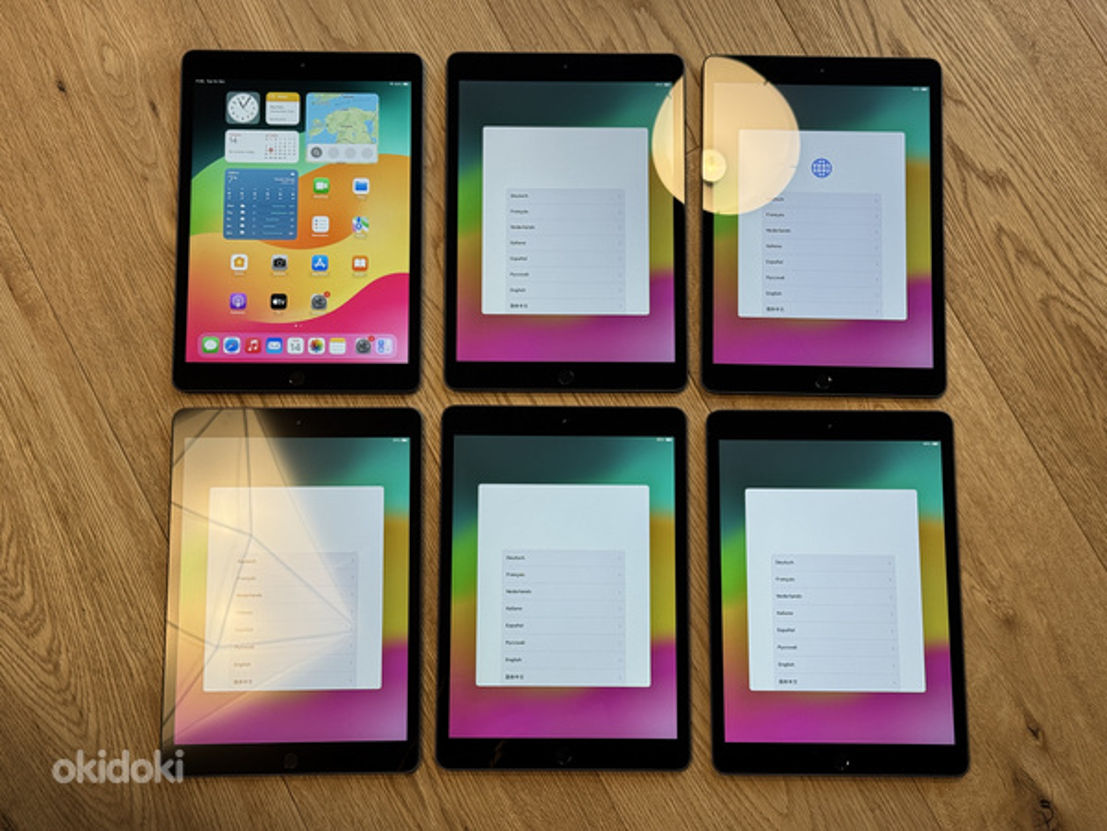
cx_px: 554
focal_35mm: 48
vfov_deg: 30.3
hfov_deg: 39.7
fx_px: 1535
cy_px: 416
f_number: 1.78
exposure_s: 1/50
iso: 64
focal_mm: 6.76
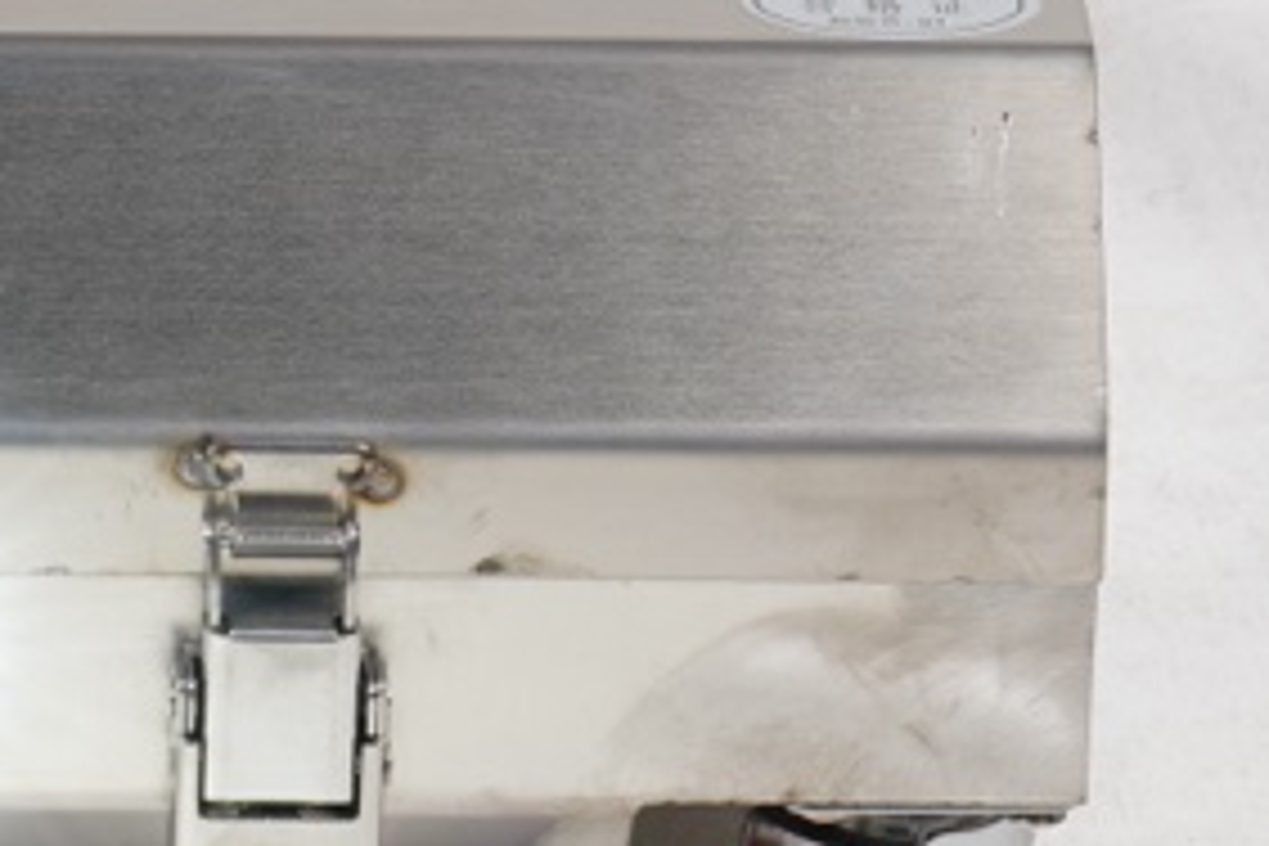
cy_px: 112
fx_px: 19774
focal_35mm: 561
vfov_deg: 2.5
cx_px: -1224
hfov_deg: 3.6
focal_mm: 132
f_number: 16
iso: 100
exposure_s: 1/1.25
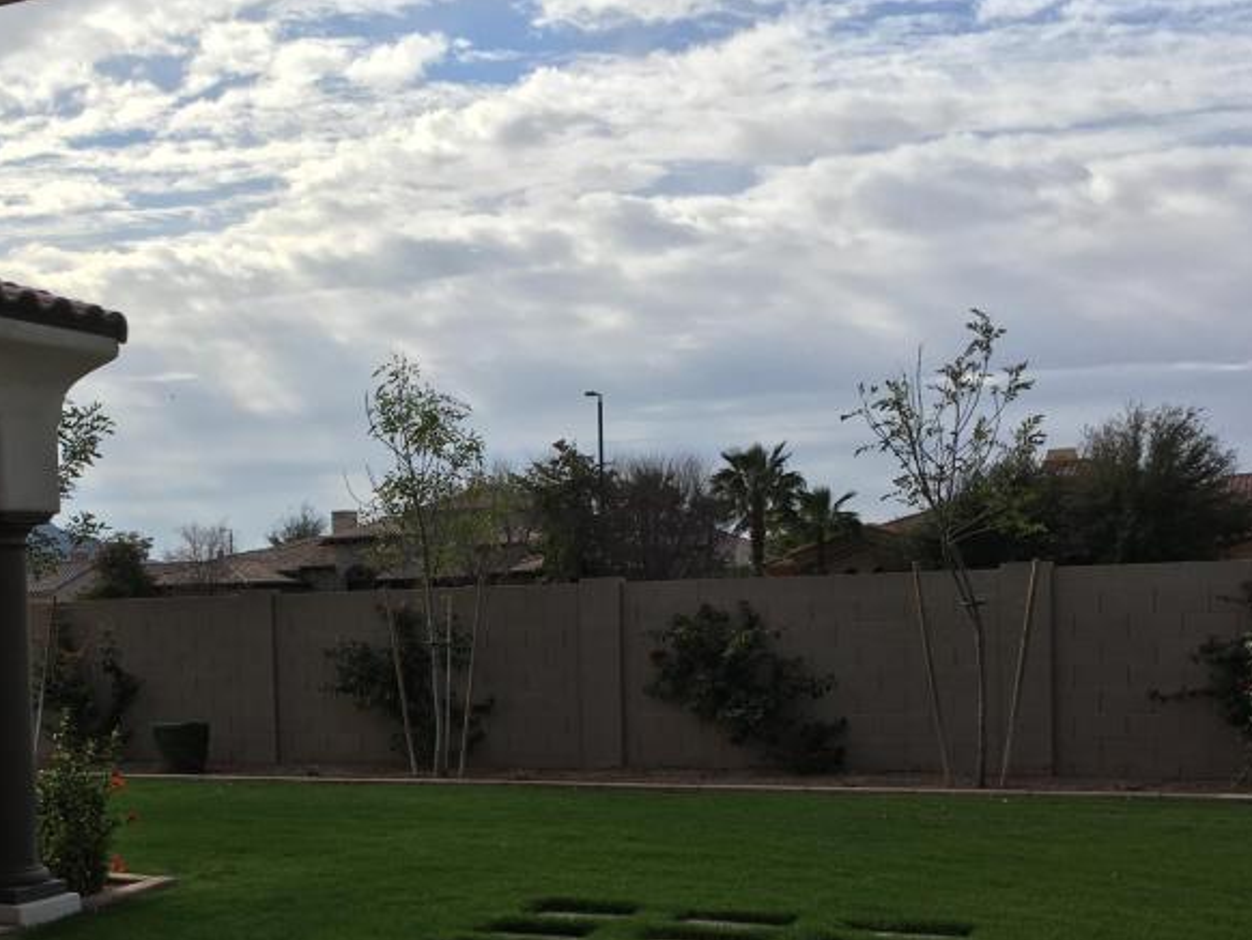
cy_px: 716
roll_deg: +1.5
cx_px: 301
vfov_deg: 28.1
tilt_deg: -2.7
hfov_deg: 36.5
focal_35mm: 51
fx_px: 1845
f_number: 2.2
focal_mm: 4.15
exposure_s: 1/2079
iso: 25
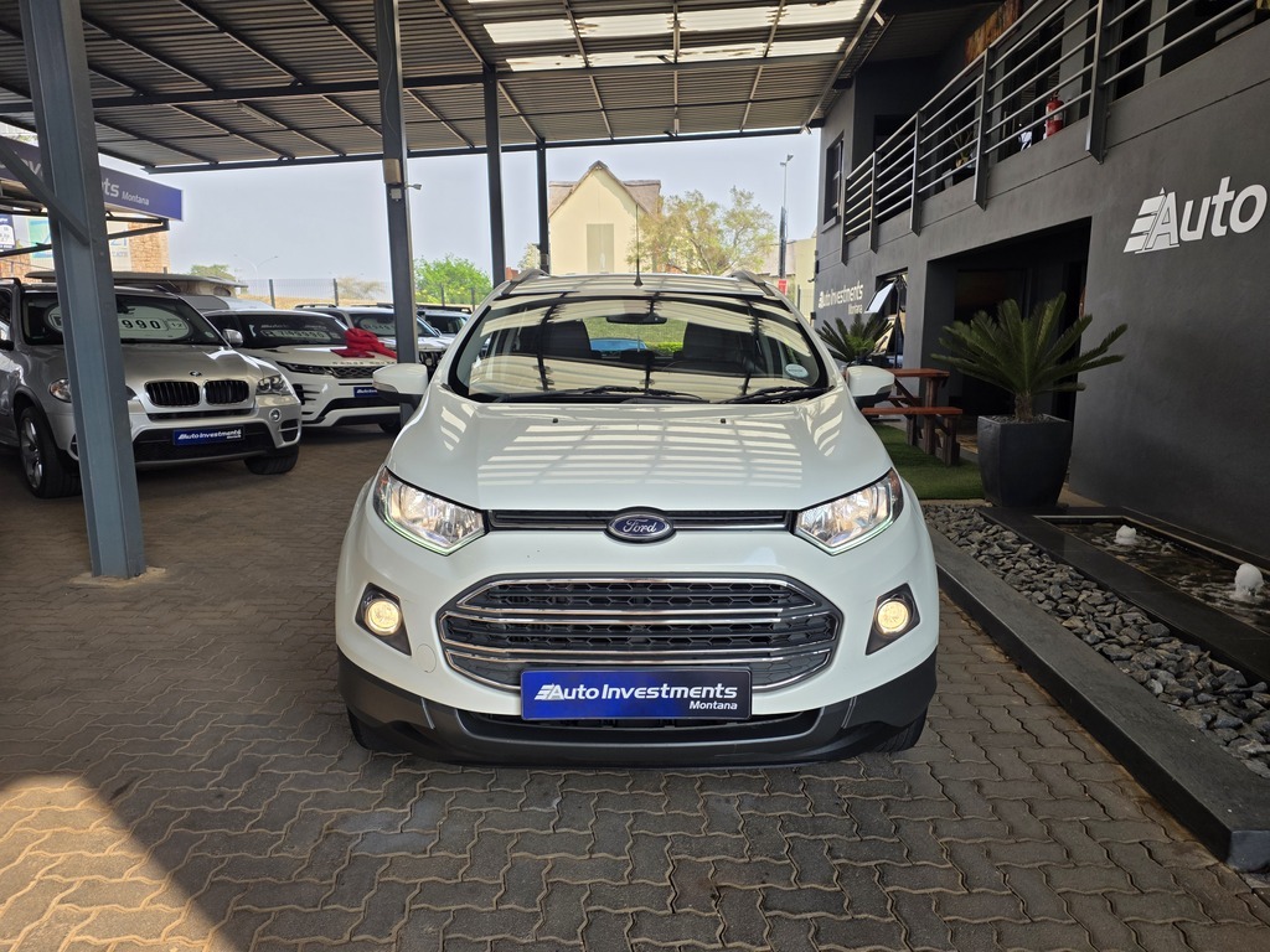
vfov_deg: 58.9
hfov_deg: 73.9
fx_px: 844
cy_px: 476
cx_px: 635
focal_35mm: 23
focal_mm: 6.25
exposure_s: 1/1751
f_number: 1.7
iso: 80
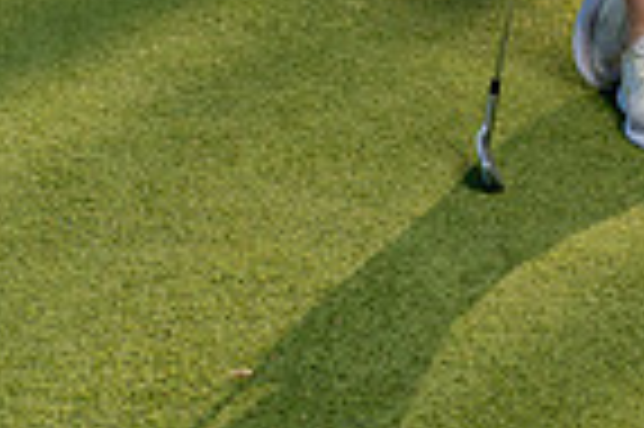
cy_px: -500
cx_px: 658
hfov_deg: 15.9
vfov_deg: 9.9
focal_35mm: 126
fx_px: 2251
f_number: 4
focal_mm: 40
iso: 100
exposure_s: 1/800
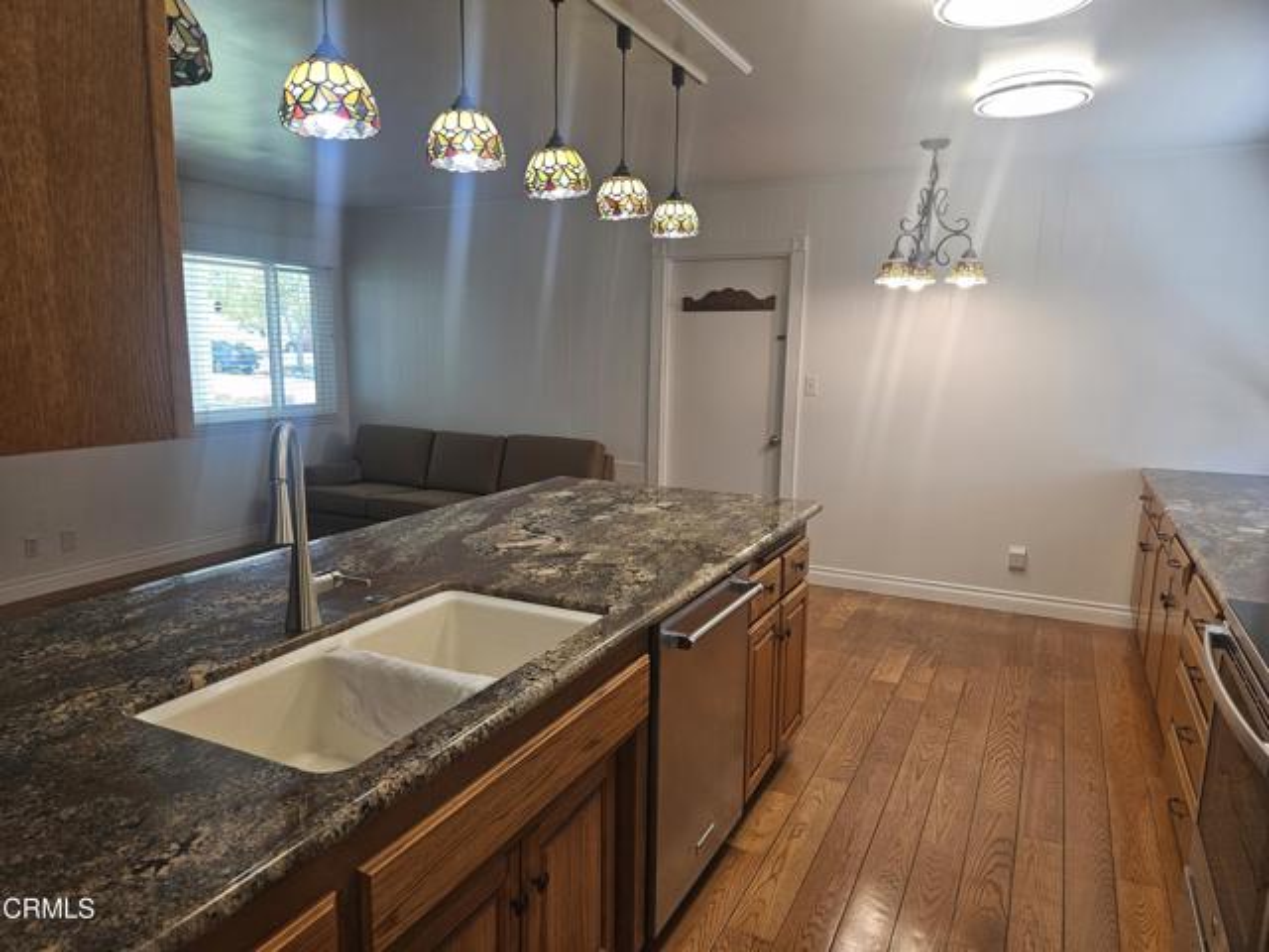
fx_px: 843
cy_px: 476
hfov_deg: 73.9
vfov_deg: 58.9
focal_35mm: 23
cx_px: 634
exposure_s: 1/120
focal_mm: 5.4
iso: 64
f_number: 1.8
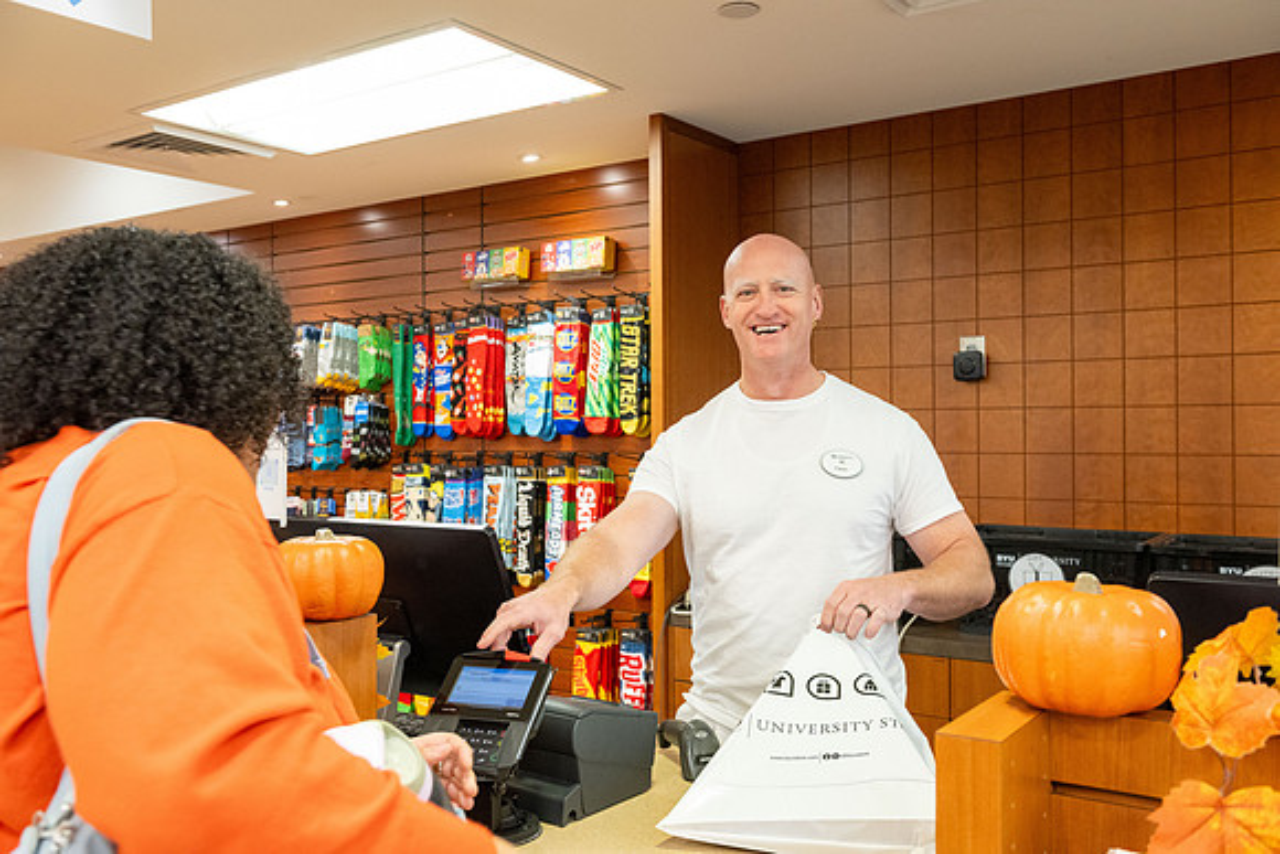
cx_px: 640
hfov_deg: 58.7
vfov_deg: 41.1
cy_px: 427
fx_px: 1138
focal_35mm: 32
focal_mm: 32
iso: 3200
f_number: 5.6
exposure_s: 1/125
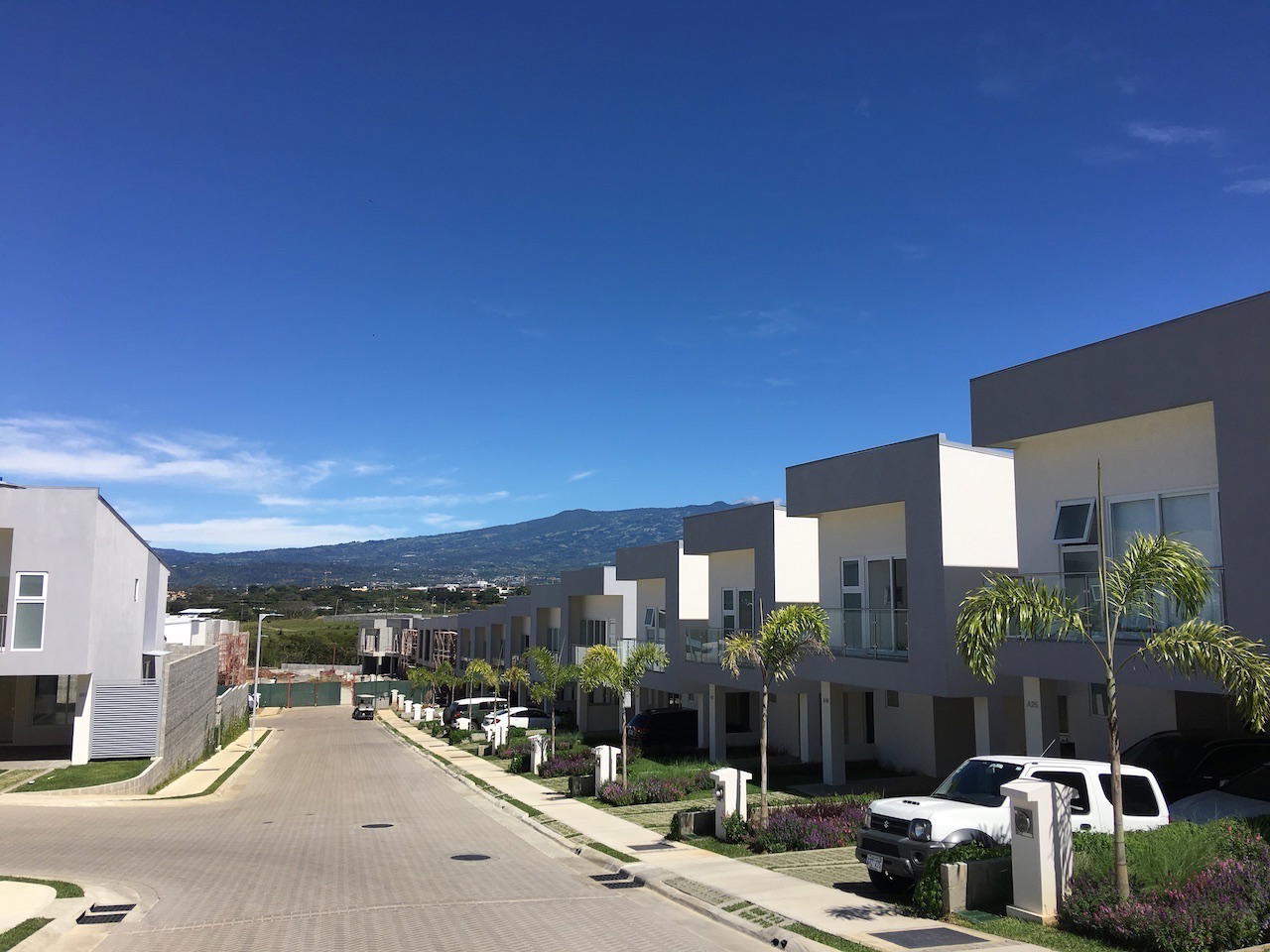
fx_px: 1064
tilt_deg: +7.7
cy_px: 476
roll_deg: -0.5
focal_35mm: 29
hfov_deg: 61.7
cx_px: 635
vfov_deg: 48.2
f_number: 2.2
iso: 25
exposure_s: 1/2331
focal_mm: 4.15
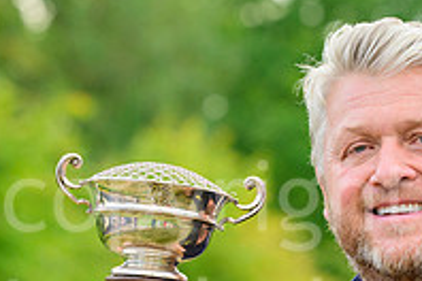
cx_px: 283
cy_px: 335
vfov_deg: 4.4
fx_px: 3610
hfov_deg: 6.7
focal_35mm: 308
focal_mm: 105
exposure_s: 1/1000
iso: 800
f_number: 4
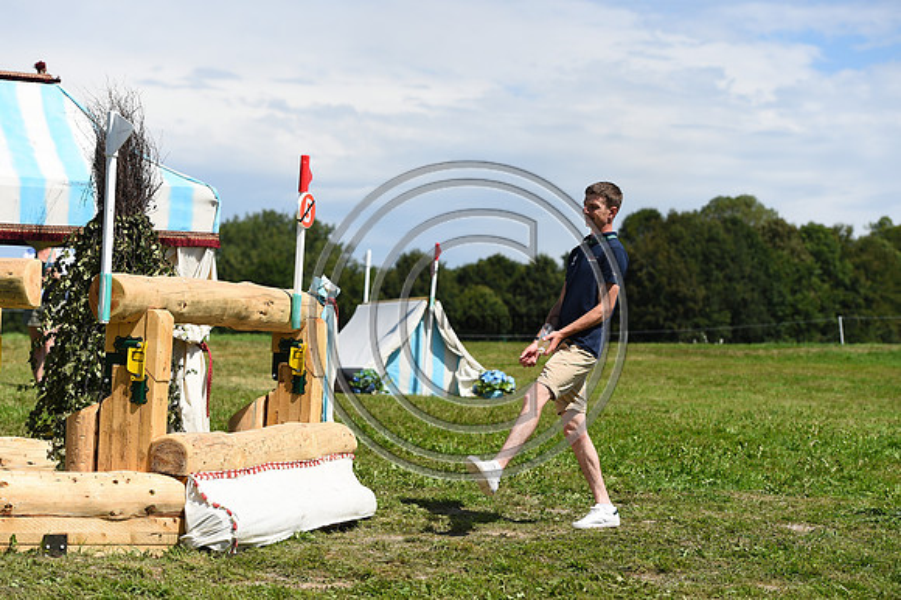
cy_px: 300
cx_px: 450
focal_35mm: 95
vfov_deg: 14.4
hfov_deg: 21.5
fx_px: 2376
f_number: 5
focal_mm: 95
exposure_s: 1/1000
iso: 100
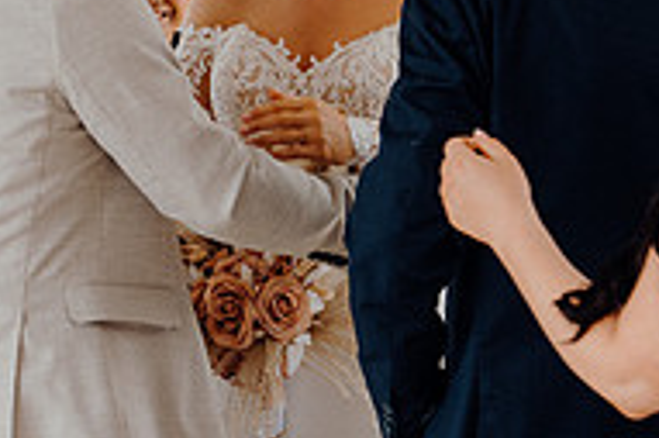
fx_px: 2506
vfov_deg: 10.0
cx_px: 169
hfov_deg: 14.9
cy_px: 226
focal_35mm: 137
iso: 200
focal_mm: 45
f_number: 3.5
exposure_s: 1/200
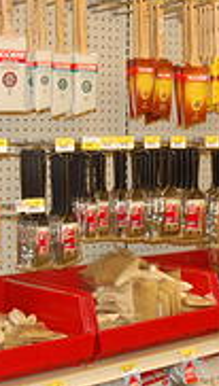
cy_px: 207
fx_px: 915
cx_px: 213
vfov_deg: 23.9
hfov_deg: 13.5
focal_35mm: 89
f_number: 3.8
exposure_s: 1/60
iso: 400
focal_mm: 22
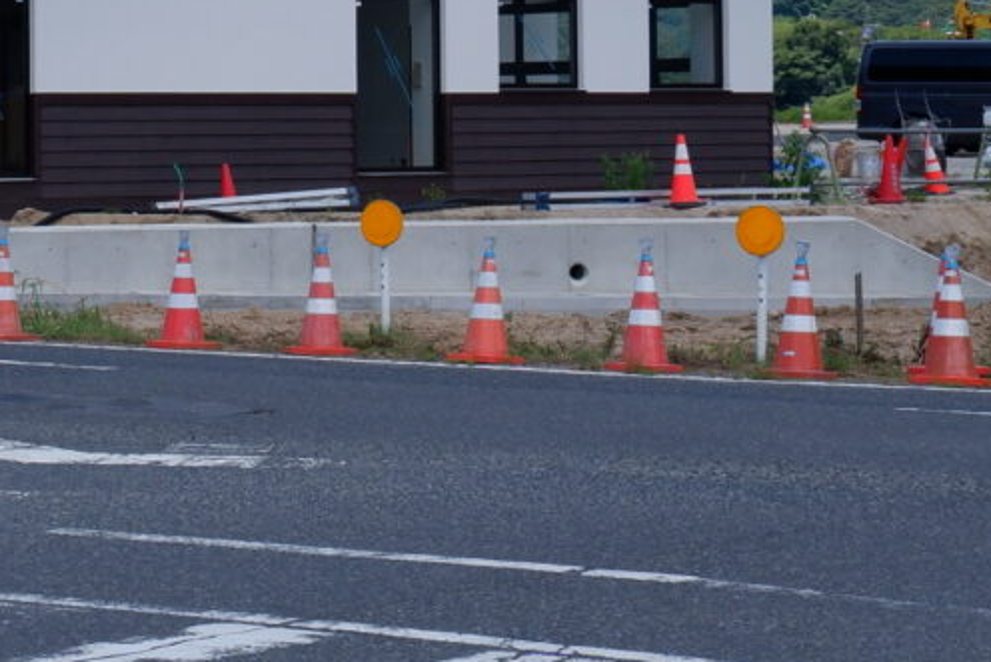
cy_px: -48
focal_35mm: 129
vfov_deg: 10.5
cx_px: -130
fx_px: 3552
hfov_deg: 15.4
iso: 200
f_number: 9
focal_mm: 21.5
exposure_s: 1/350
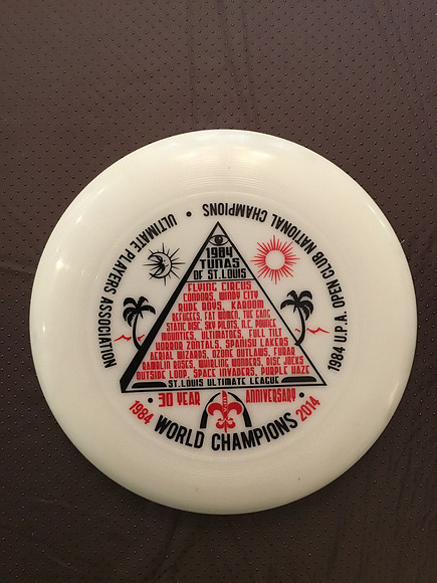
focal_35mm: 31
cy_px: 292
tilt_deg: -80.2
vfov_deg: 58.4
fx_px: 522
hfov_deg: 45.4
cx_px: 218
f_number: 2.4
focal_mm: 3.3
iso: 200
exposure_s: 1/24
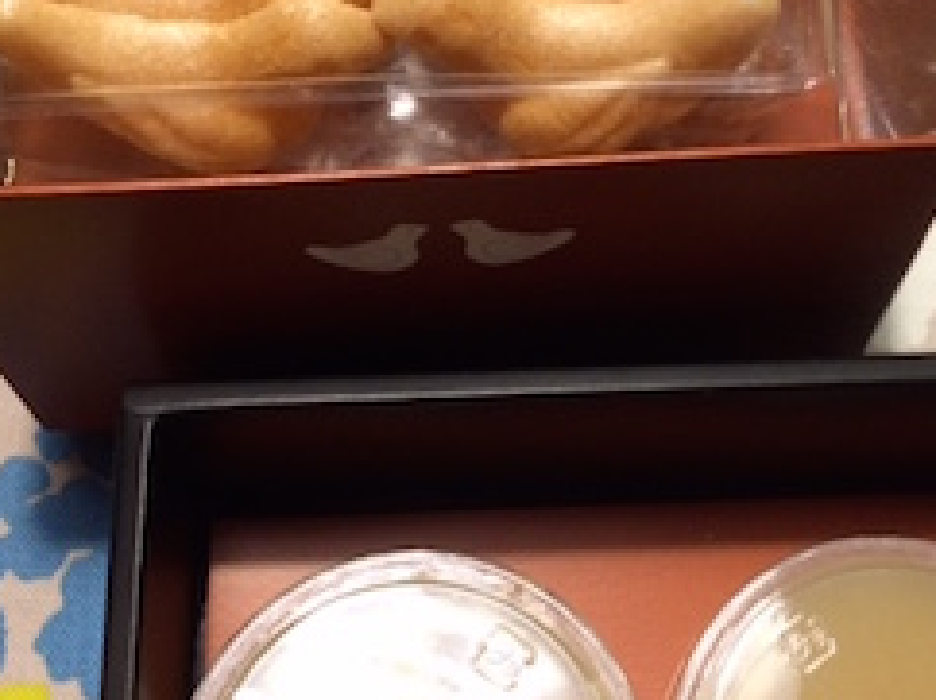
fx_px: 1378
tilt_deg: -69.8
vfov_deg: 28.5
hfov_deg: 37.4
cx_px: 551
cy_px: 327
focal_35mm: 51
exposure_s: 1/30
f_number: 2.2
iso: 200
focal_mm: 4.15
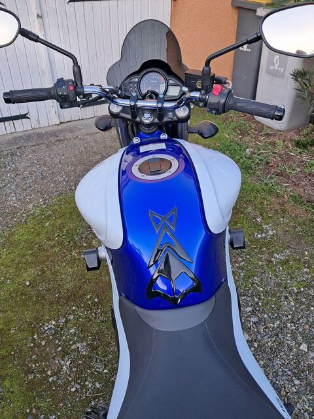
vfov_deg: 65.3
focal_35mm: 27
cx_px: 157
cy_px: 210
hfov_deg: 51.4
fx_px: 327
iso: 50
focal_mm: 4
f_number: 1.8
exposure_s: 1/100
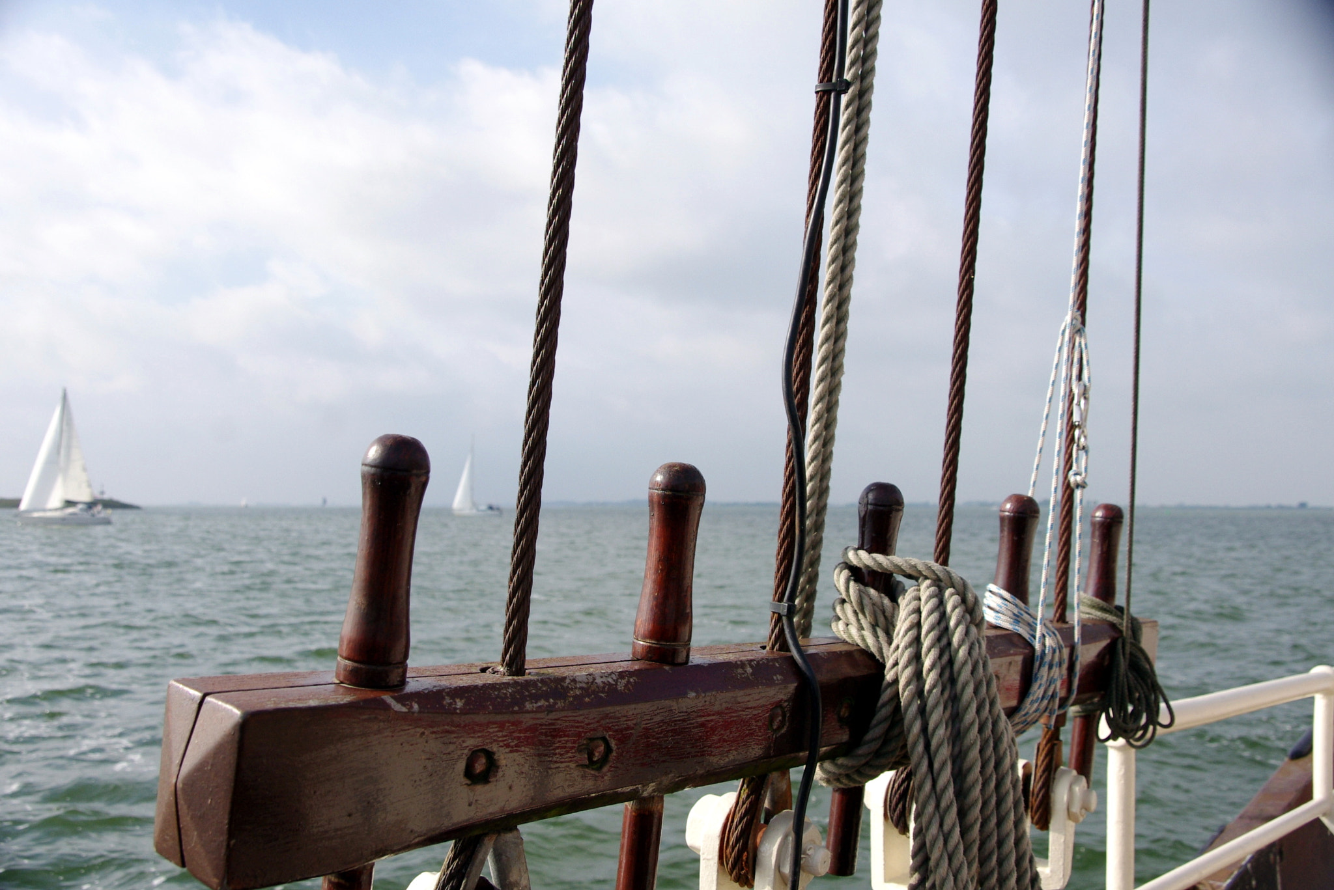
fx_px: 1149
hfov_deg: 60.3
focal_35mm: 31
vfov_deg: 42.4
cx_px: 667
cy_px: 445
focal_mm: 20.63
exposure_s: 1/2500
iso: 400
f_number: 5
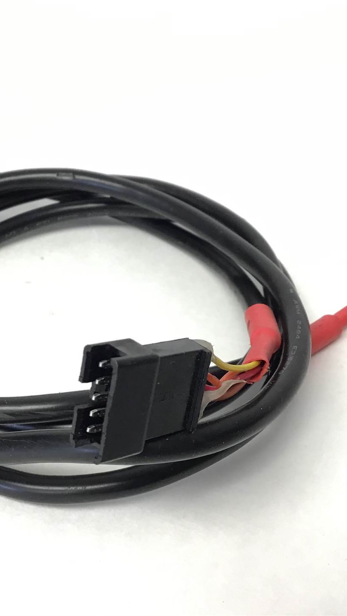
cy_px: 302
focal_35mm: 46
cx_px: 115
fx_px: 752
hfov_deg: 25.8
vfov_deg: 44.6
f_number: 2.4
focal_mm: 3.3
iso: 40
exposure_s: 1/30
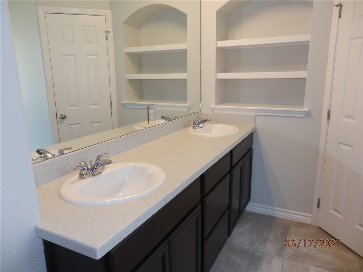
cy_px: 136
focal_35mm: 25
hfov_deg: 69.4
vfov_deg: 54.9
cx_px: 182
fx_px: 262
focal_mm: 4.5
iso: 80
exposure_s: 1/30
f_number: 3
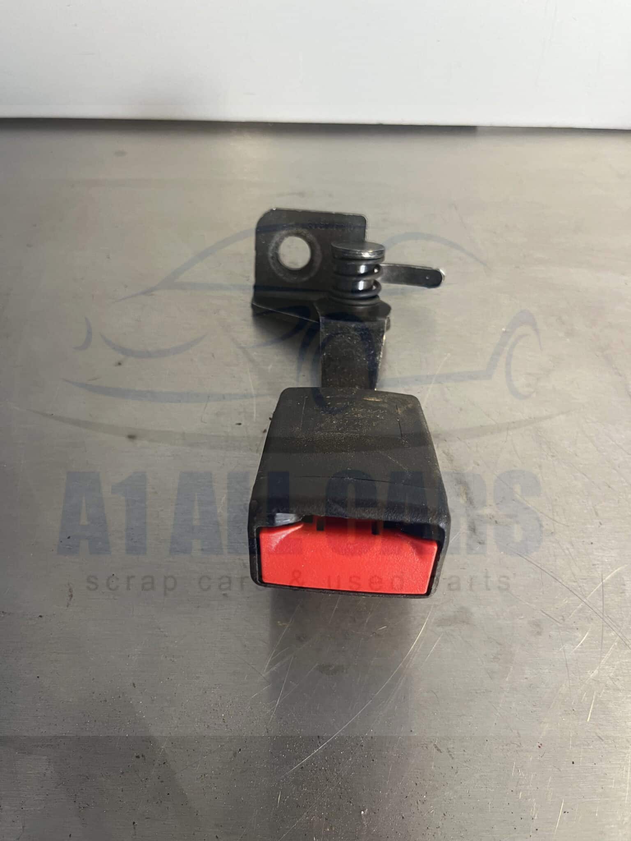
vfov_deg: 67.3
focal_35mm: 26
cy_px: 420
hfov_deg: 53.1
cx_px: 316
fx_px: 632
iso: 160
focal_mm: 5.1
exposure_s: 1/60
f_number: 1.6
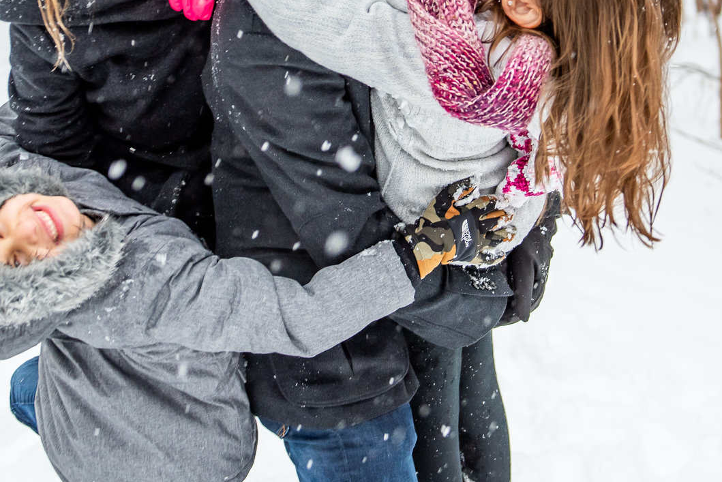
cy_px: -7
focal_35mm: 93
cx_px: 338
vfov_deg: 14.5
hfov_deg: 21.9
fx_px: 1866
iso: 500
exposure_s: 1/250
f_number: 3.2
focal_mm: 38
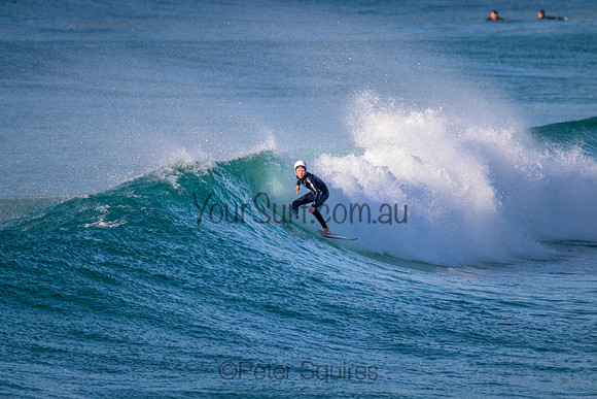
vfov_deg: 1.7
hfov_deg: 2.6
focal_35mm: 800
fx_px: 13269
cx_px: 298
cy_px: 200
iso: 1800
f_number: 11
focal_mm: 800
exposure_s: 1/2000
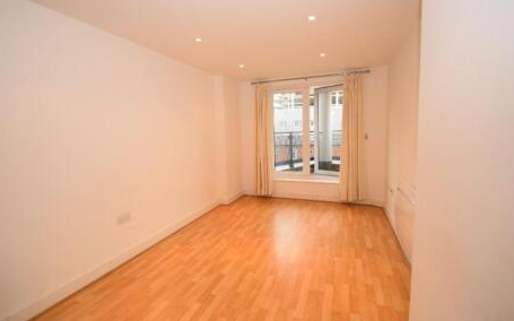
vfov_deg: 71.0
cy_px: 145
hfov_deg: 97.8
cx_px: 253
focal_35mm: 16
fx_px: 224
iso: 800
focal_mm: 10
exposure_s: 1/80
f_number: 4.5
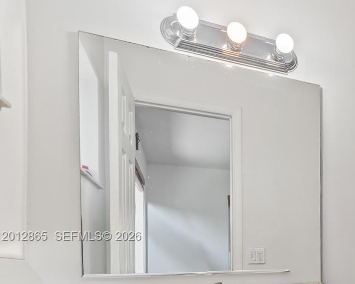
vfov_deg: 41.1
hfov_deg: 42.2
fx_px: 357
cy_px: 237
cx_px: 387
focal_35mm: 34
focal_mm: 16
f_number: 4.5
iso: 320
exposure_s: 1/15
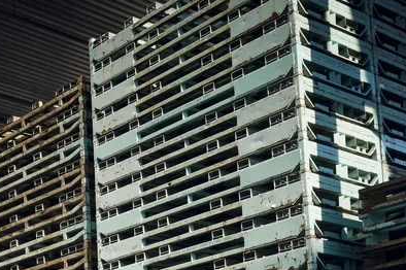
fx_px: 879
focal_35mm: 78
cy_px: 365
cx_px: -30
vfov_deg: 16.4
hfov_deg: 24.4
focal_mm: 24
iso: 200
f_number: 9
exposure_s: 1/400
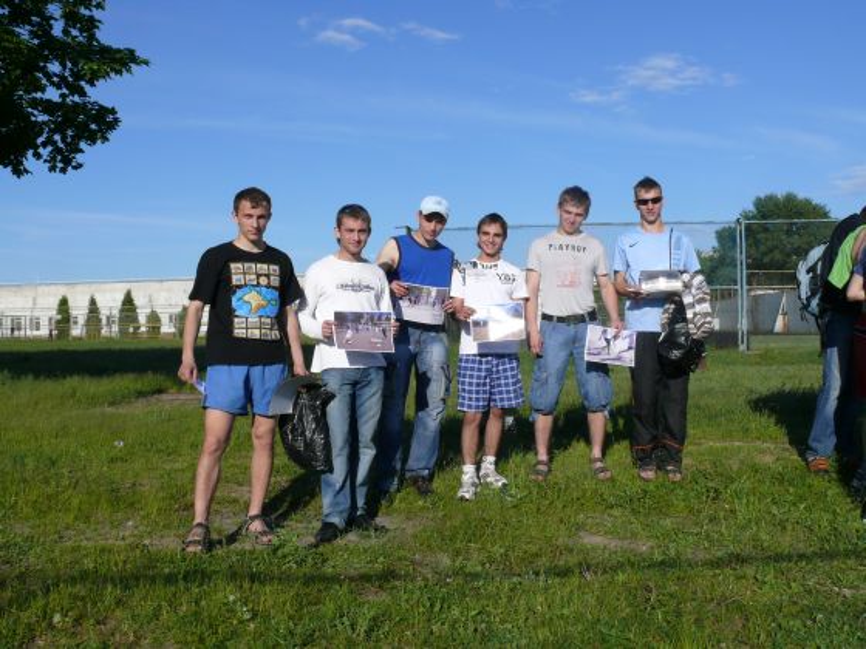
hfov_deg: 52.6
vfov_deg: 40.7
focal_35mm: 35
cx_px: 433
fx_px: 876
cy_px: 324
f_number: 9
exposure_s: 1/320
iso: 100
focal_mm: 7.4
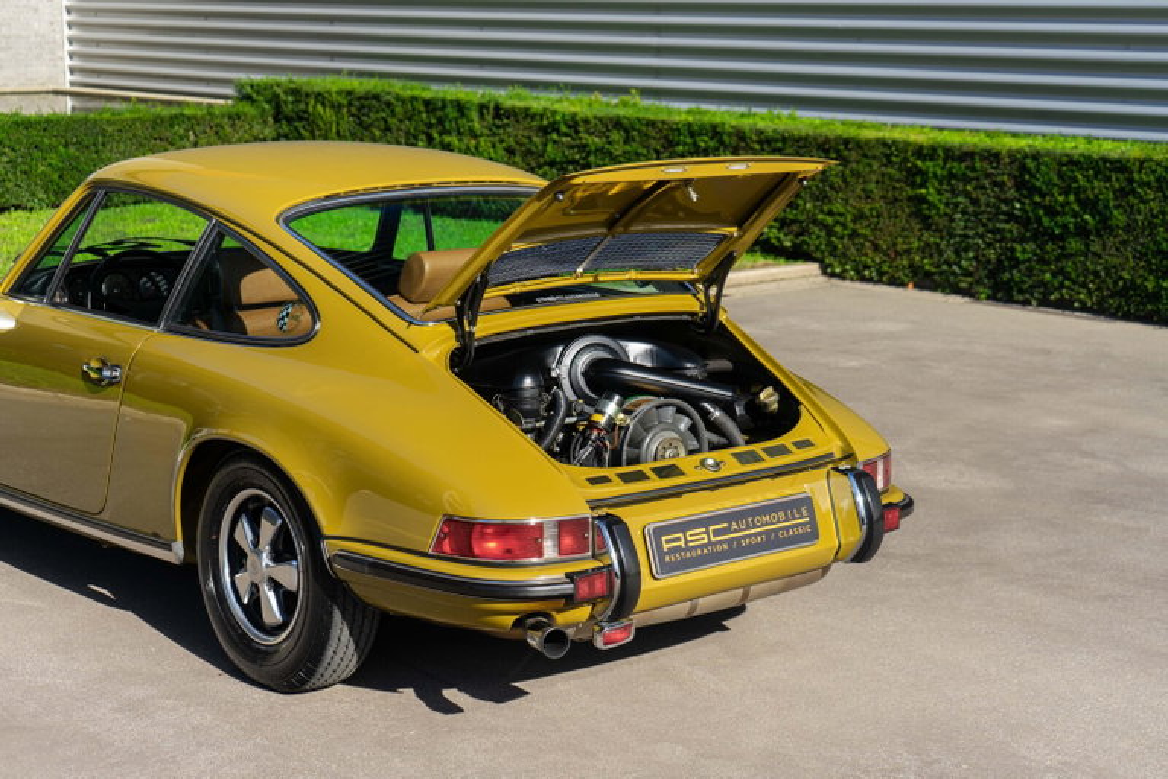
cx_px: 584
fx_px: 2110
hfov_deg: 30.9
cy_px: 390
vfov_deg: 20.9
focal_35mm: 65
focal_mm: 65
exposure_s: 1/125
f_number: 5.6
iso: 50
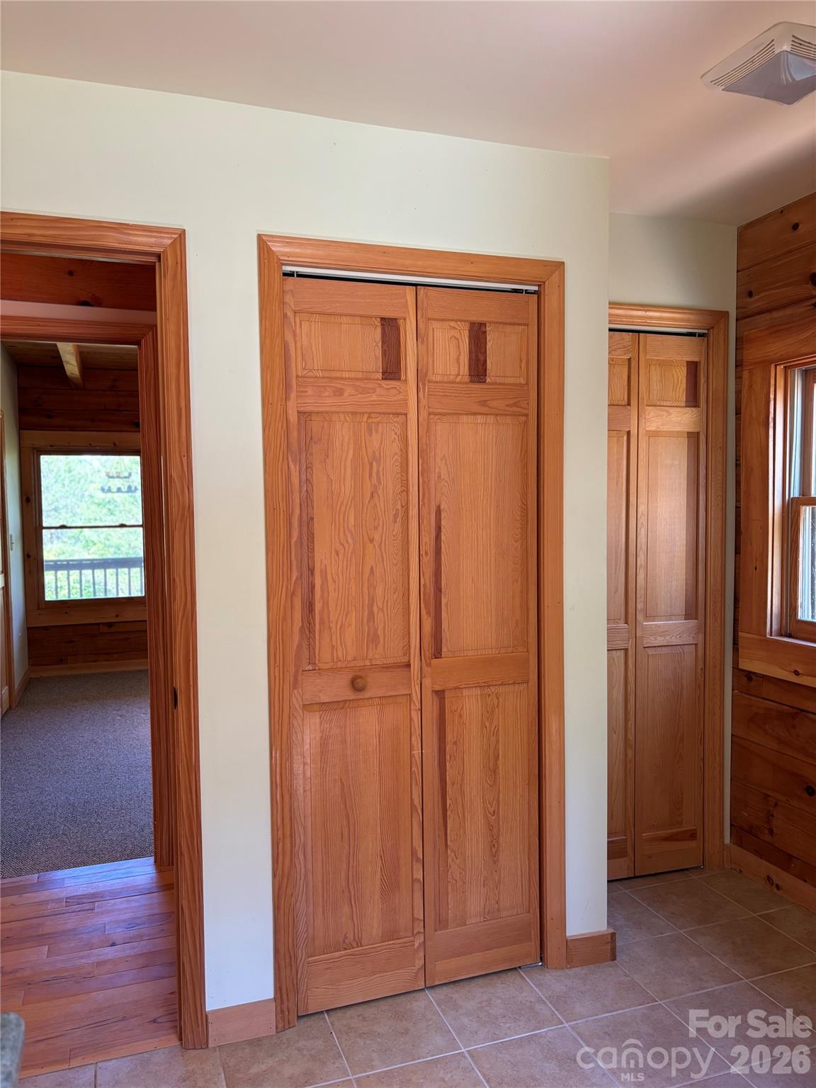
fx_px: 817
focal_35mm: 26
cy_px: 544
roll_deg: +0.8
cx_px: 408
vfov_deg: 67.3
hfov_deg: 53.1
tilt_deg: -3.5
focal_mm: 5.96
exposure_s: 1/60
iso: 100
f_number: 1.6
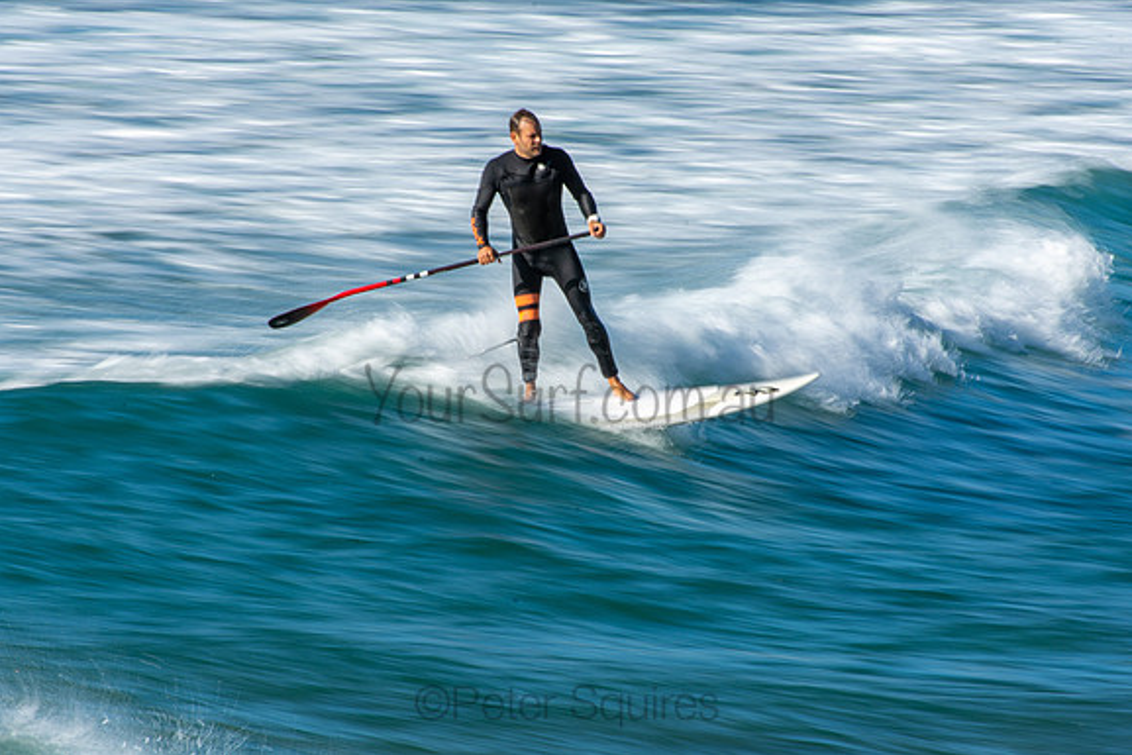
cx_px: 567
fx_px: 18965
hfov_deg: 3.4
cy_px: 378
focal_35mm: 603
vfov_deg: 2.3
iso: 100
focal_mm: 400
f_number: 29
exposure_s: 1/20
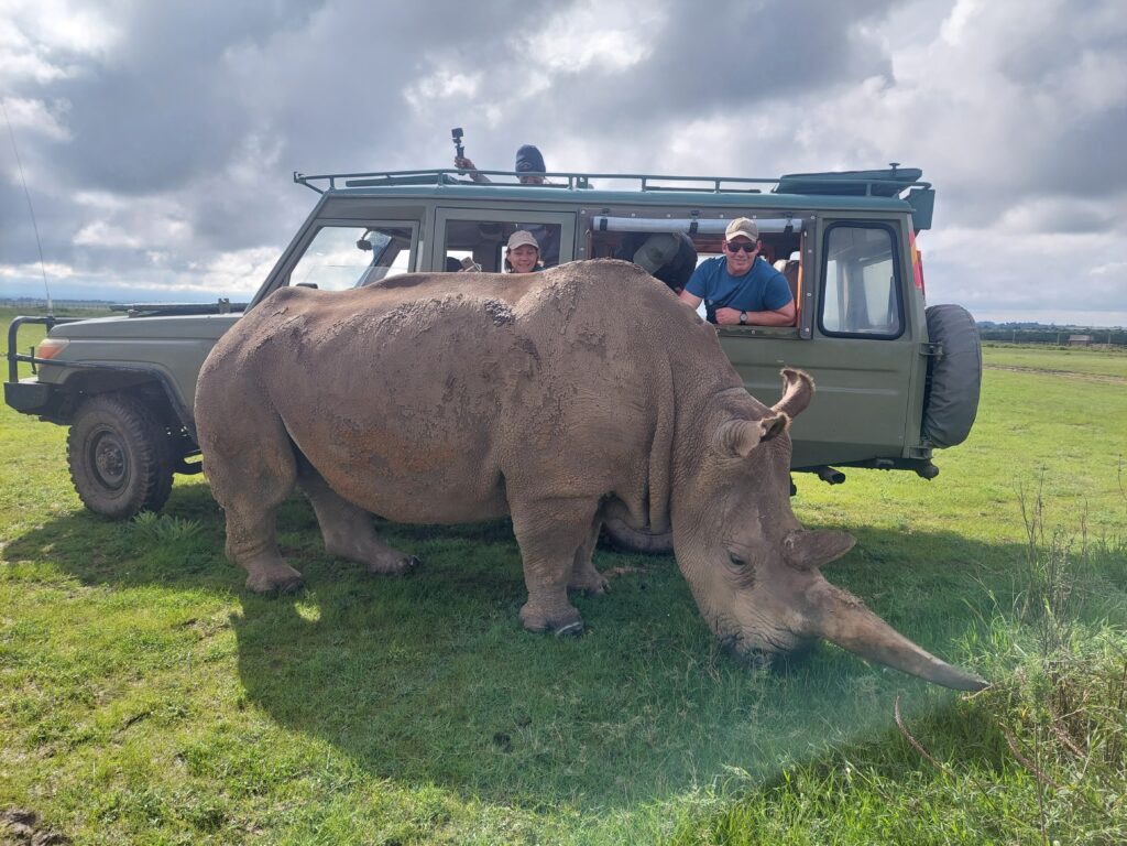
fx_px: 814
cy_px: 423
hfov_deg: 69.4
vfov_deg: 54.9
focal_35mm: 25
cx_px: 564
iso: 40
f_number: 1.8
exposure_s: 1/912
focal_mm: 5.23
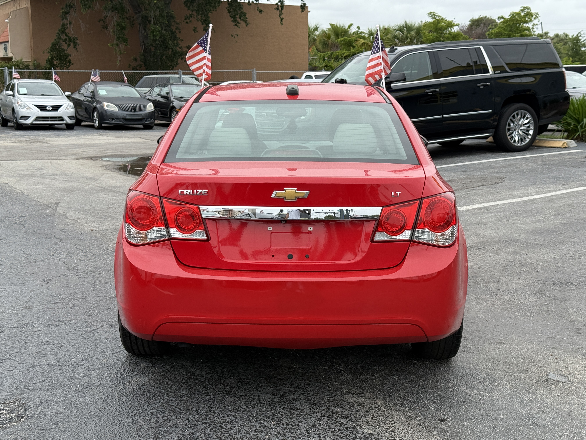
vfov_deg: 30.3
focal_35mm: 48
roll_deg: +1.0
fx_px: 813
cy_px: 220
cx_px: 293
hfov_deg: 39.7
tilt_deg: -7.9
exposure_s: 1/2415
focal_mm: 6.76
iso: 80
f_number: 1.78
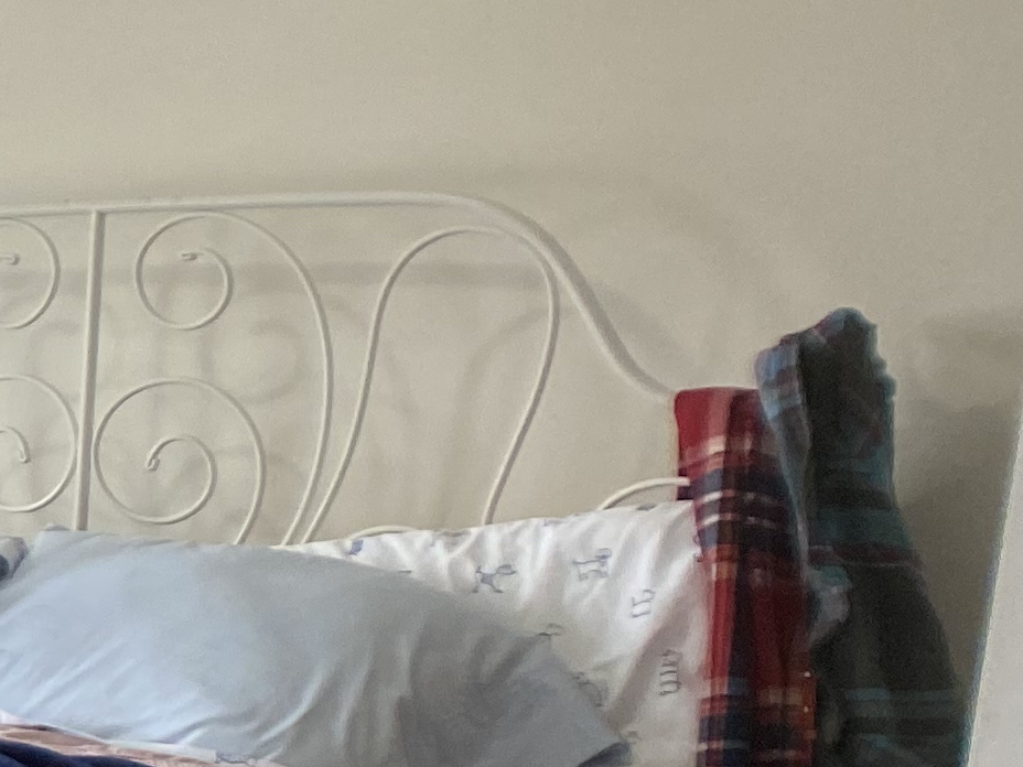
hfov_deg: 14.4
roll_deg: +0.3
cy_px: 709
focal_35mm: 113
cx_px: -1051
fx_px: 3339
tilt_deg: -9.4
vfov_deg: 13.0
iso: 100
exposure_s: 1/120
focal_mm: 4.25
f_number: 1.8
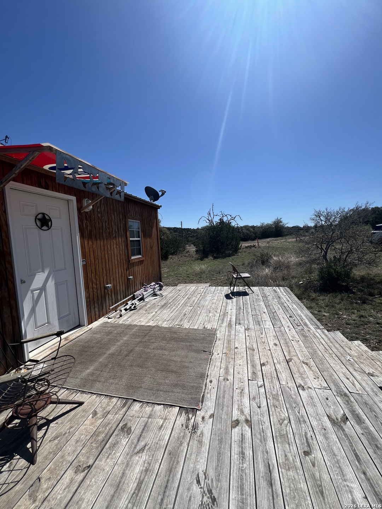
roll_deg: +2.0
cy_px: 254
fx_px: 191
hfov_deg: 89.9
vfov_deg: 106.2
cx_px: 191
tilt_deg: -4.6
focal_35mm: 13
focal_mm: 1.57
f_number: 1.8
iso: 32
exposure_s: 1/3040
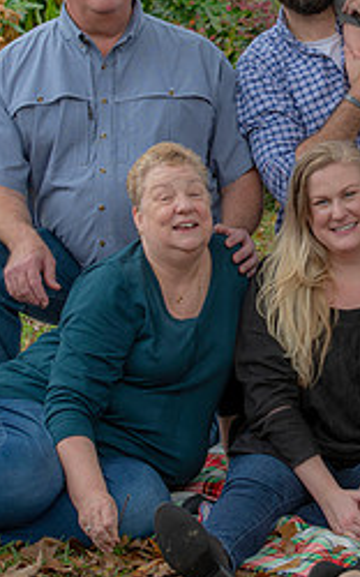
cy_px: 187
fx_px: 2609
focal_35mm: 166
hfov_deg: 7.9
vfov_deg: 12.6
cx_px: 352
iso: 160
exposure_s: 1/200
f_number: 5.6
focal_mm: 70
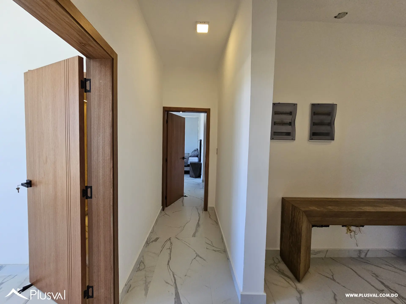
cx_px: 203
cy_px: 152
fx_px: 152
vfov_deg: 89.9
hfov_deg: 106.2
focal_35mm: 13
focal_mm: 2.2
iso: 250
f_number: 2.2
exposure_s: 1/359
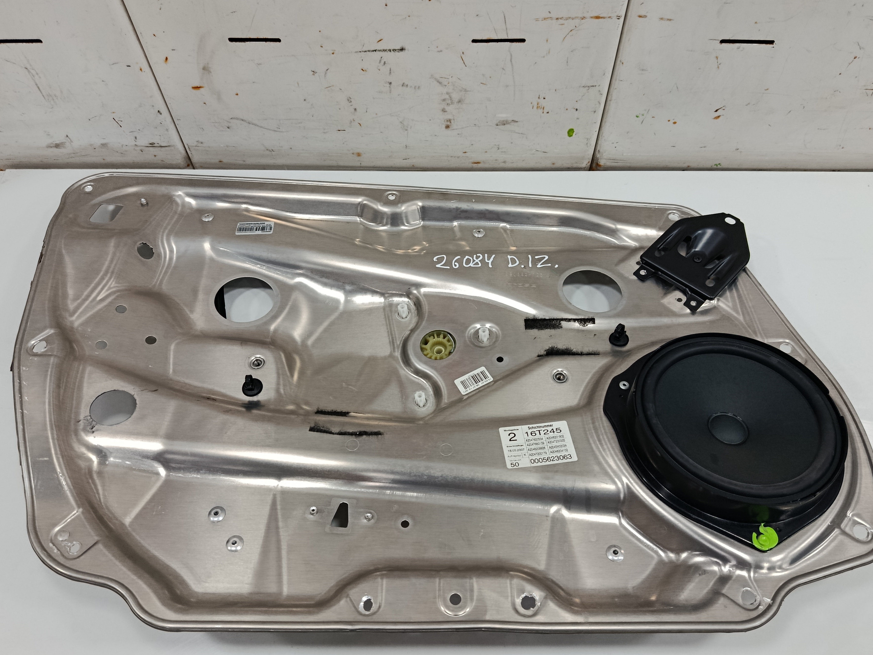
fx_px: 681
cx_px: 441
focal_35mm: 27
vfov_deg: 51.4
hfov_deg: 65.3
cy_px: 326
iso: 1065
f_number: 1.7
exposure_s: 1/100
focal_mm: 5.24
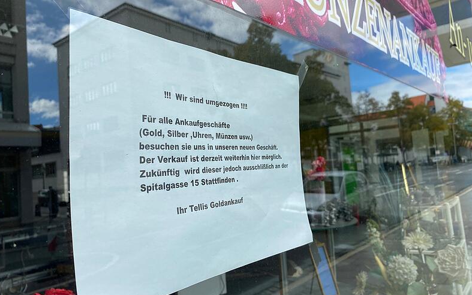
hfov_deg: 66.5
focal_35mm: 28
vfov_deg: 44.5
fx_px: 360
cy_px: 151
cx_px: 235
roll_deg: +3.6
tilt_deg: +4.7
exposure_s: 1/1543
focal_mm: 4.25
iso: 32
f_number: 1.8
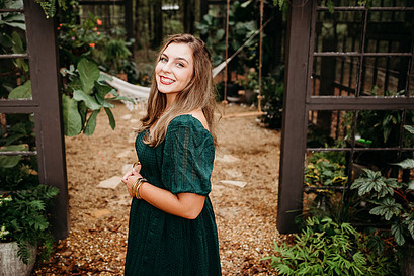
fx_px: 391
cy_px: 112
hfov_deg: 55.6
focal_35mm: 34
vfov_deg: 38.8
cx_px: 180
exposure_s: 1/250
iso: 320
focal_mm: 24
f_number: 2.2
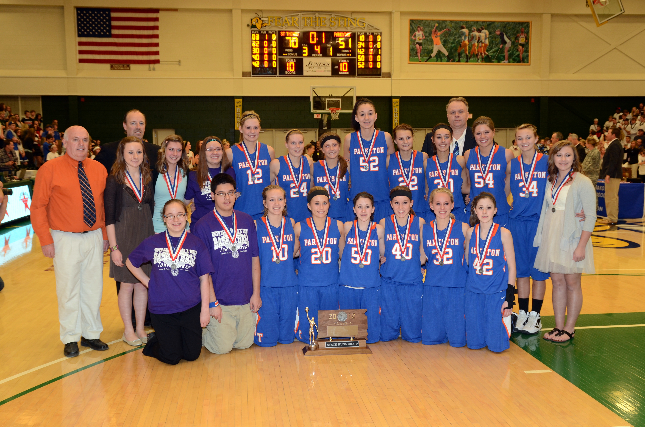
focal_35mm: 39
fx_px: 697
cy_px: 214
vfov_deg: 34.1
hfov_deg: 49.6
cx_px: 322
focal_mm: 26
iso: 400
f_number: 5.6
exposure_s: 1/60
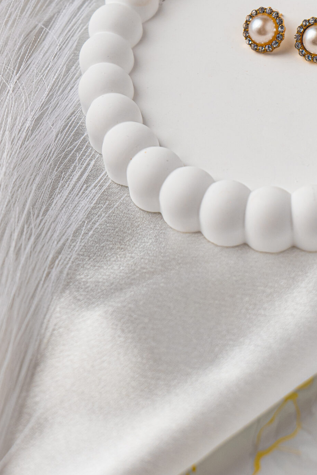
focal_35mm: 111
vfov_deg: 18.1
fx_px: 1466
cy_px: 43
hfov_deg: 12.3
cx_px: 259
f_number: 7.1
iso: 400
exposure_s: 1/160
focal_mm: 60
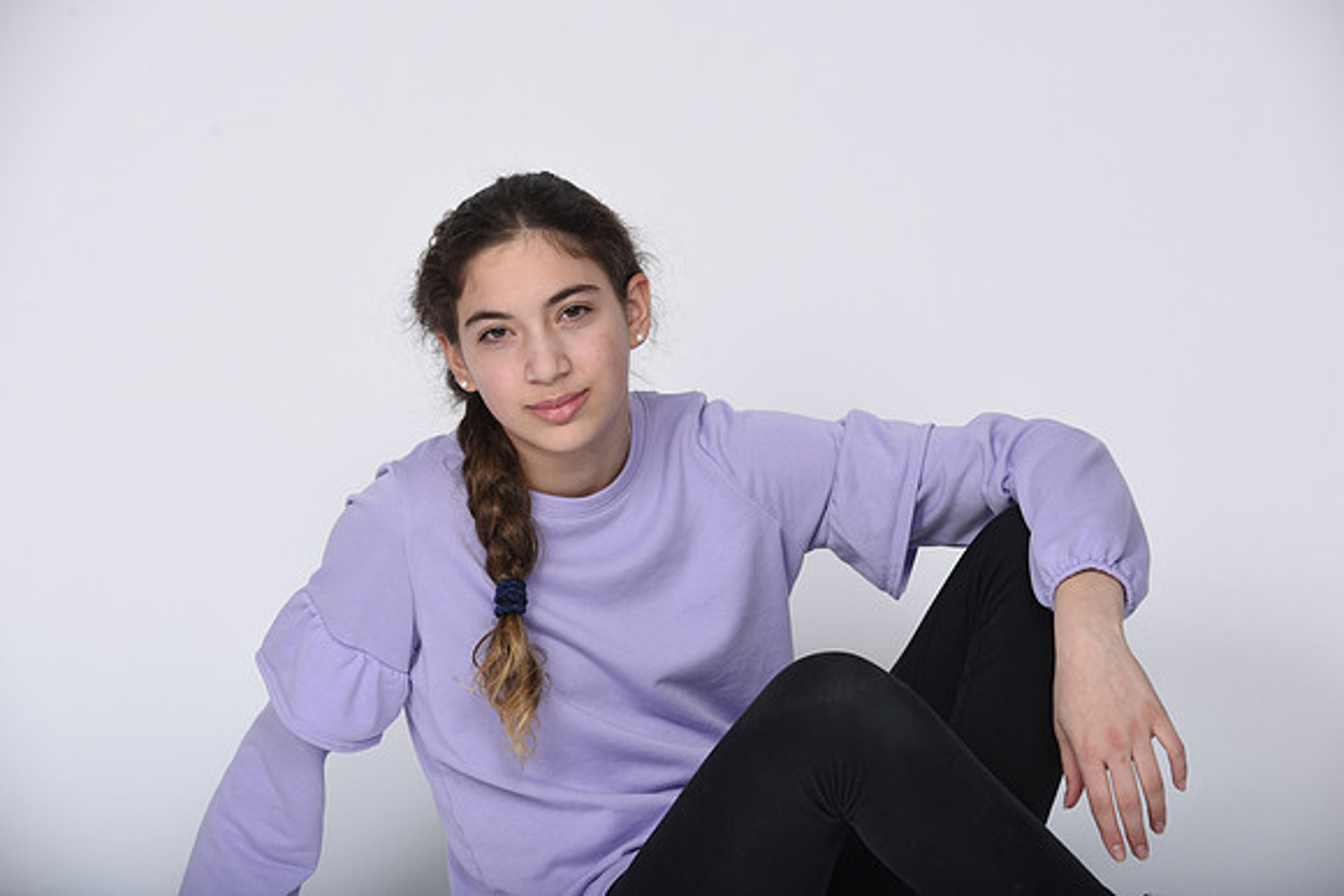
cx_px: 672
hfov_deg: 15.8
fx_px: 4854
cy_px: 448
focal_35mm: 130
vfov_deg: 10.6
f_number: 9
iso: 125
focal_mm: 130
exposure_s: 1/250
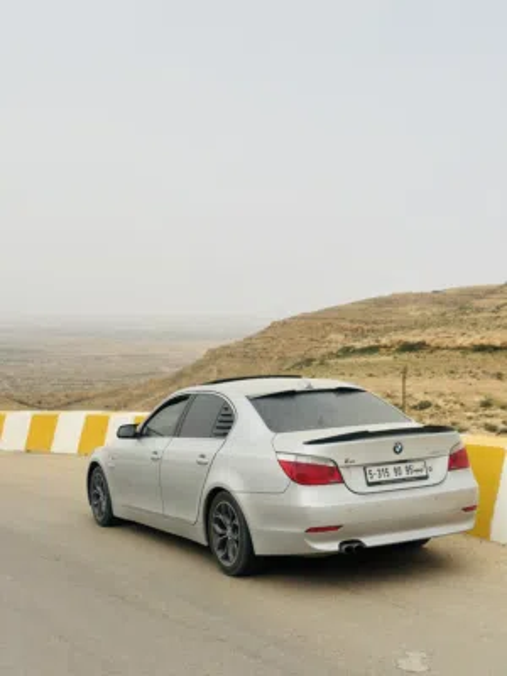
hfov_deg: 30.3
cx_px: 254
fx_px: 937
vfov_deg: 39.7
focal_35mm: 48
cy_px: 338
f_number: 1.78
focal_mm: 6.86
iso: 100
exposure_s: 1/8929
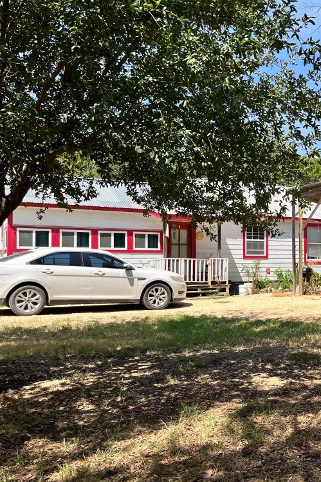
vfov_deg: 51.9
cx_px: 295
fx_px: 495
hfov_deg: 33.8
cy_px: 244
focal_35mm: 37
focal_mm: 5.1
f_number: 1.6
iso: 50
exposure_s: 1/2101
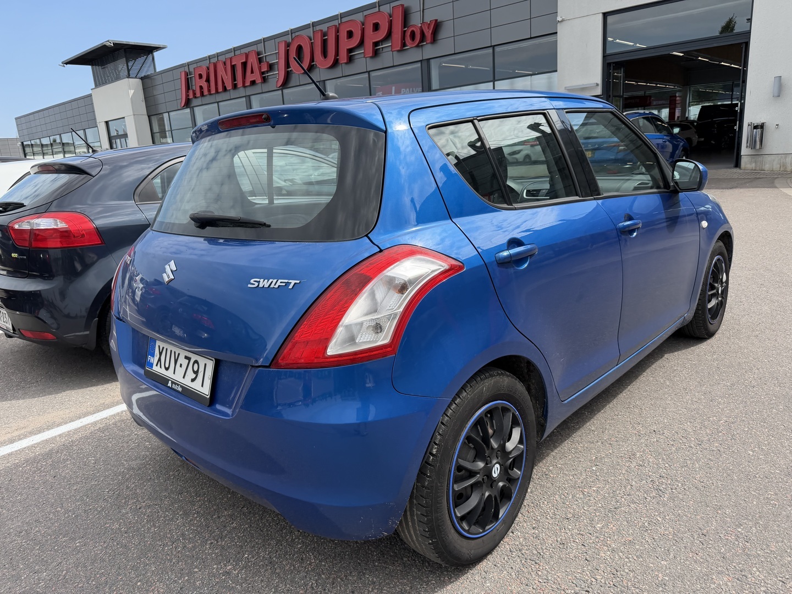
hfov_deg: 71.6
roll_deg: +1.0
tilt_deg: -14.4
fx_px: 549
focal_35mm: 24
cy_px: 297
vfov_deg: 56.8
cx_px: 396
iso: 100
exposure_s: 1/3425
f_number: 1.78
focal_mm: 6.76
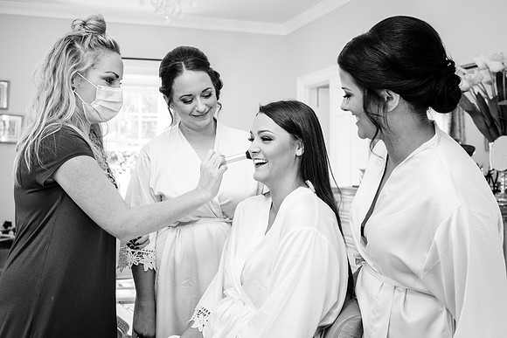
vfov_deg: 33.9
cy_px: 149
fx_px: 554
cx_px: 230
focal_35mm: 39
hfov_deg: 49.1
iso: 2000
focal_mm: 35
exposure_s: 1/200
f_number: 4
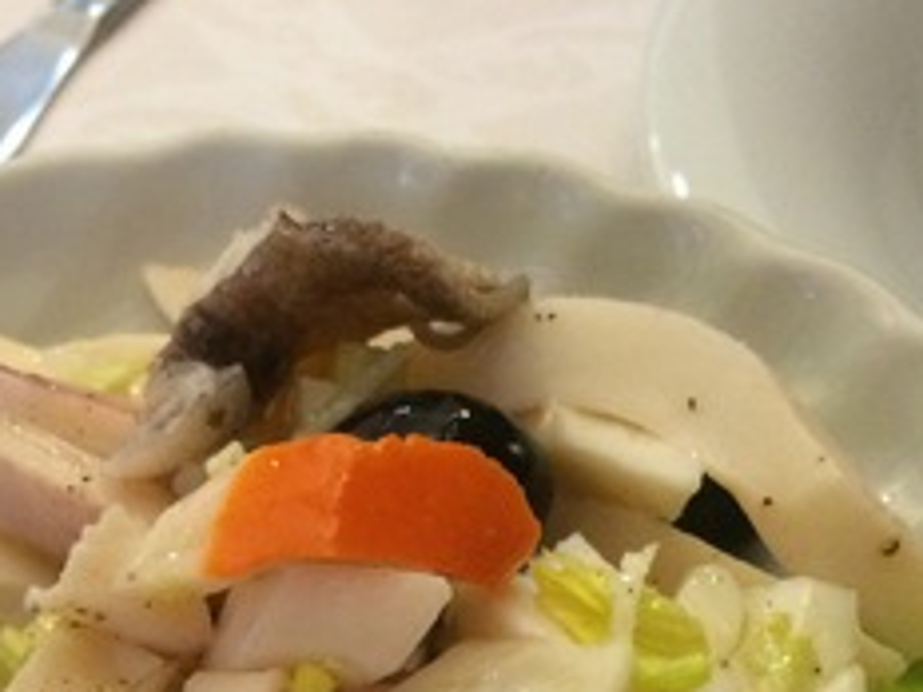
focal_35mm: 70
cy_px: 783
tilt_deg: -47.9
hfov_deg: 27.7
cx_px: 342
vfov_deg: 20.0
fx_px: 1866
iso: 320
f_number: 2.2
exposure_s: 1/33
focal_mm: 4.15
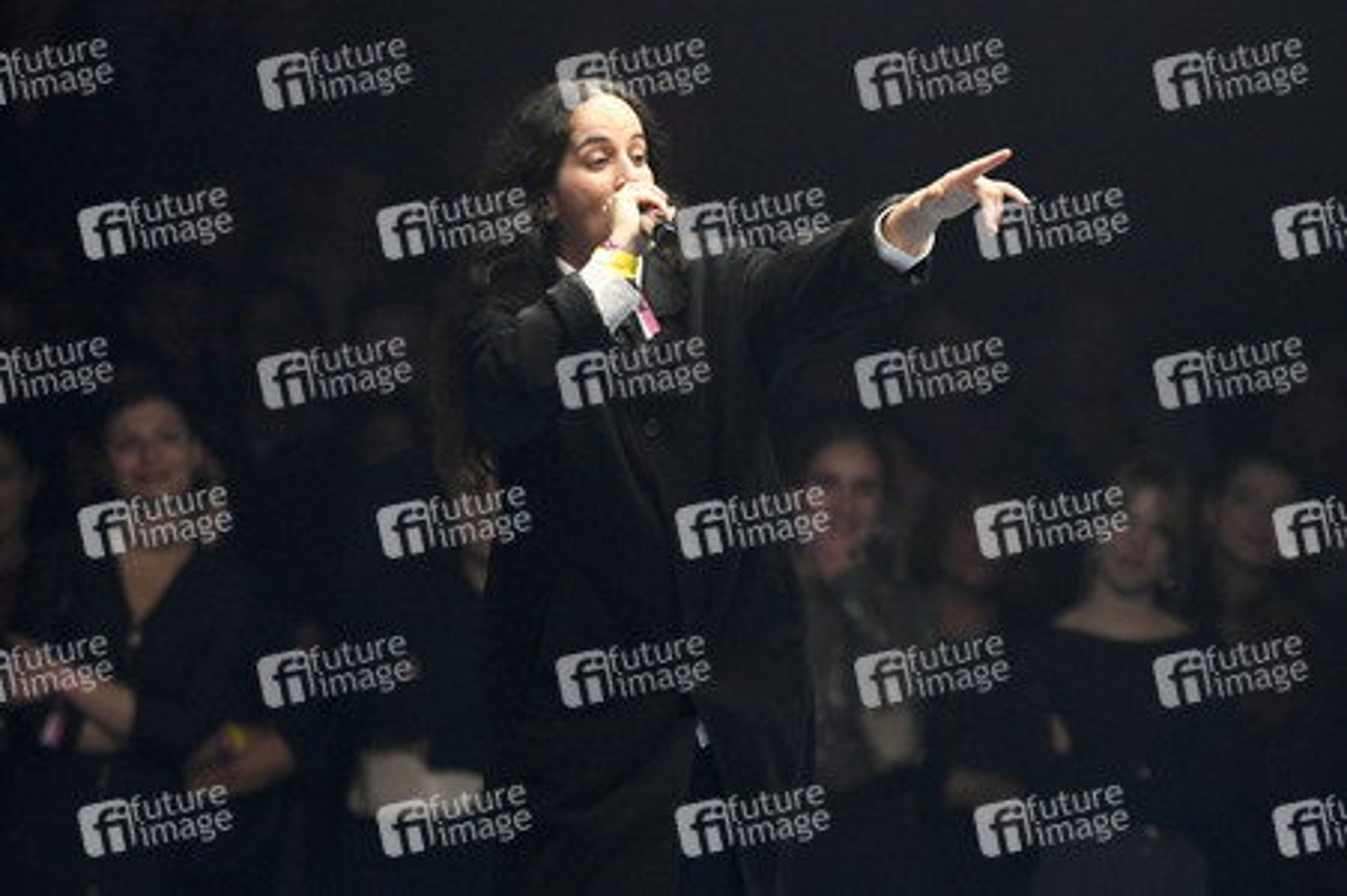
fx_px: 10469
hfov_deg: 7.4
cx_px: 674
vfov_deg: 4.9
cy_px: 448
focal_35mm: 280
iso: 5000
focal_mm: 280
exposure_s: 1/640
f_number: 5.6
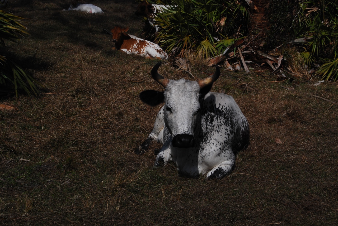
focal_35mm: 82
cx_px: 169
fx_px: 776
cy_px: 113
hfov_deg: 24.6
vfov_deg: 16.6
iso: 400
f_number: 14
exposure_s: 1/800
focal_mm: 55
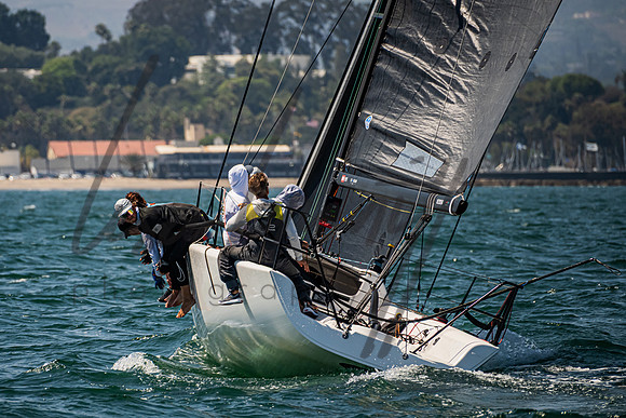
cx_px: 210
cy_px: 192
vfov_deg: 2.5
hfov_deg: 3.8
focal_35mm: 547
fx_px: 9509
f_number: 8
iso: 500
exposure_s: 1/2000
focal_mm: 400
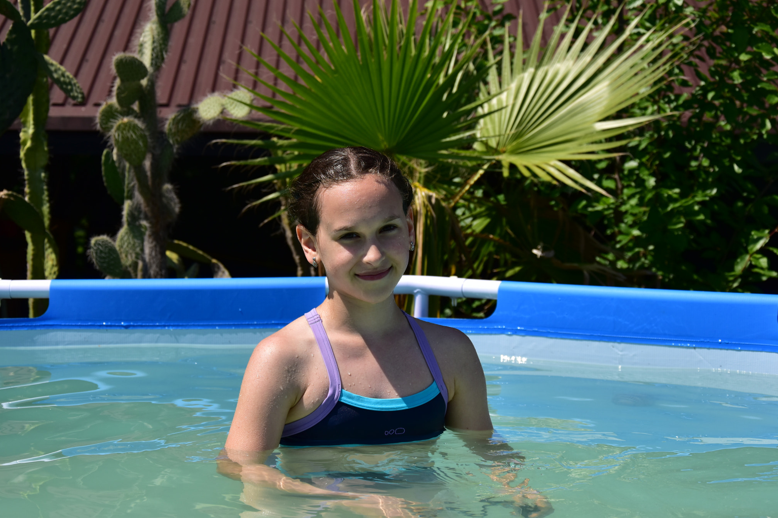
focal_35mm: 76
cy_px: 256
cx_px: 388
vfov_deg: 17.9
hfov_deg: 26.7
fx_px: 1642
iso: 200
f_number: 5.6
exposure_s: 1/1250
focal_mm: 50
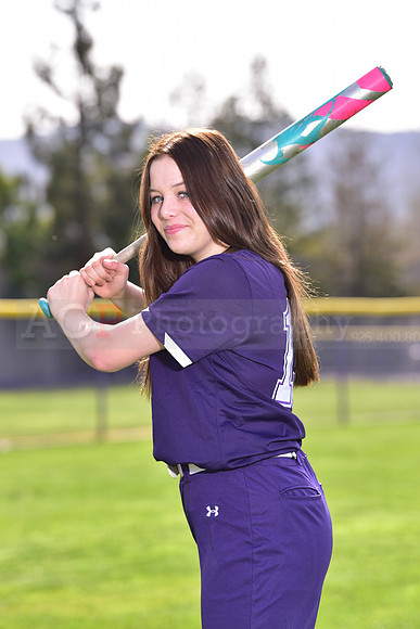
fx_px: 2798
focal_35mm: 160
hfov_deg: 8.6
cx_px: 210
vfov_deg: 12.8
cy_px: 314
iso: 80
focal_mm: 160
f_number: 5
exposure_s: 1/250
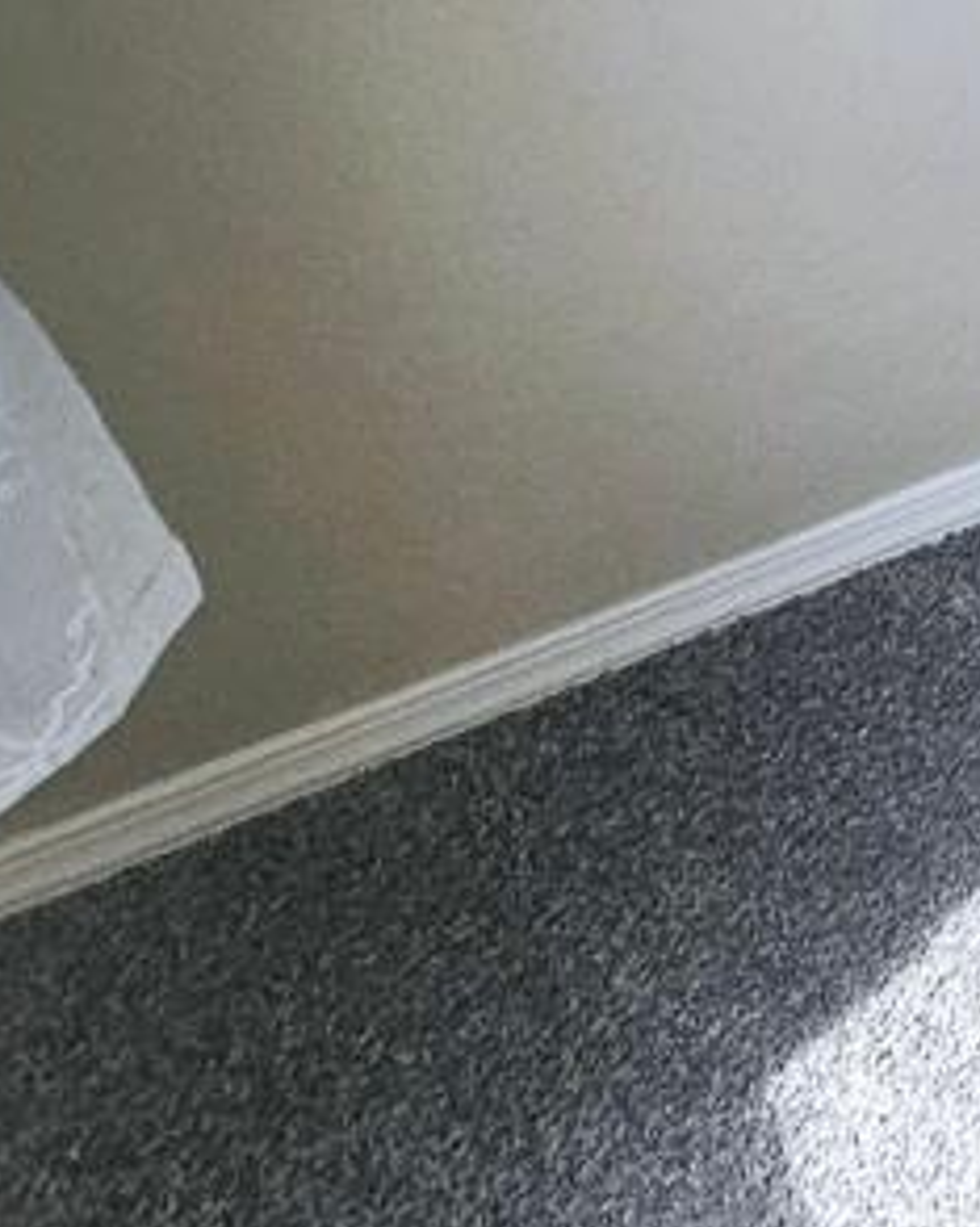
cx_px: 2366
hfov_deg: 14.6
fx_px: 2359
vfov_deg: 19.8
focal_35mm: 65
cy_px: -1074
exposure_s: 1/120
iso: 80
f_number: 2.2
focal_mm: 2.2
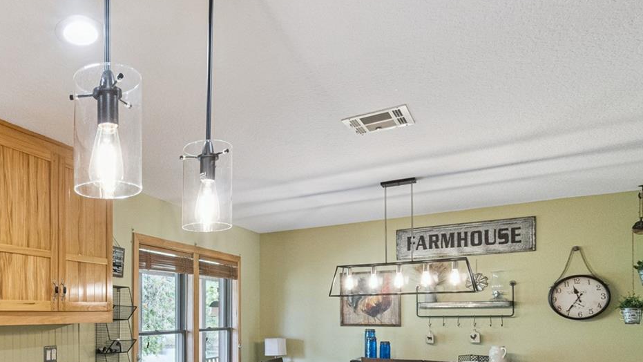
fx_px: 460
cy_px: 315
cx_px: 128
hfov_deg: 63.7
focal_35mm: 27
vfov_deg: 40.2
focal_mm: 10
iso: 1600
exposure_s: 1/15
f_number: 11
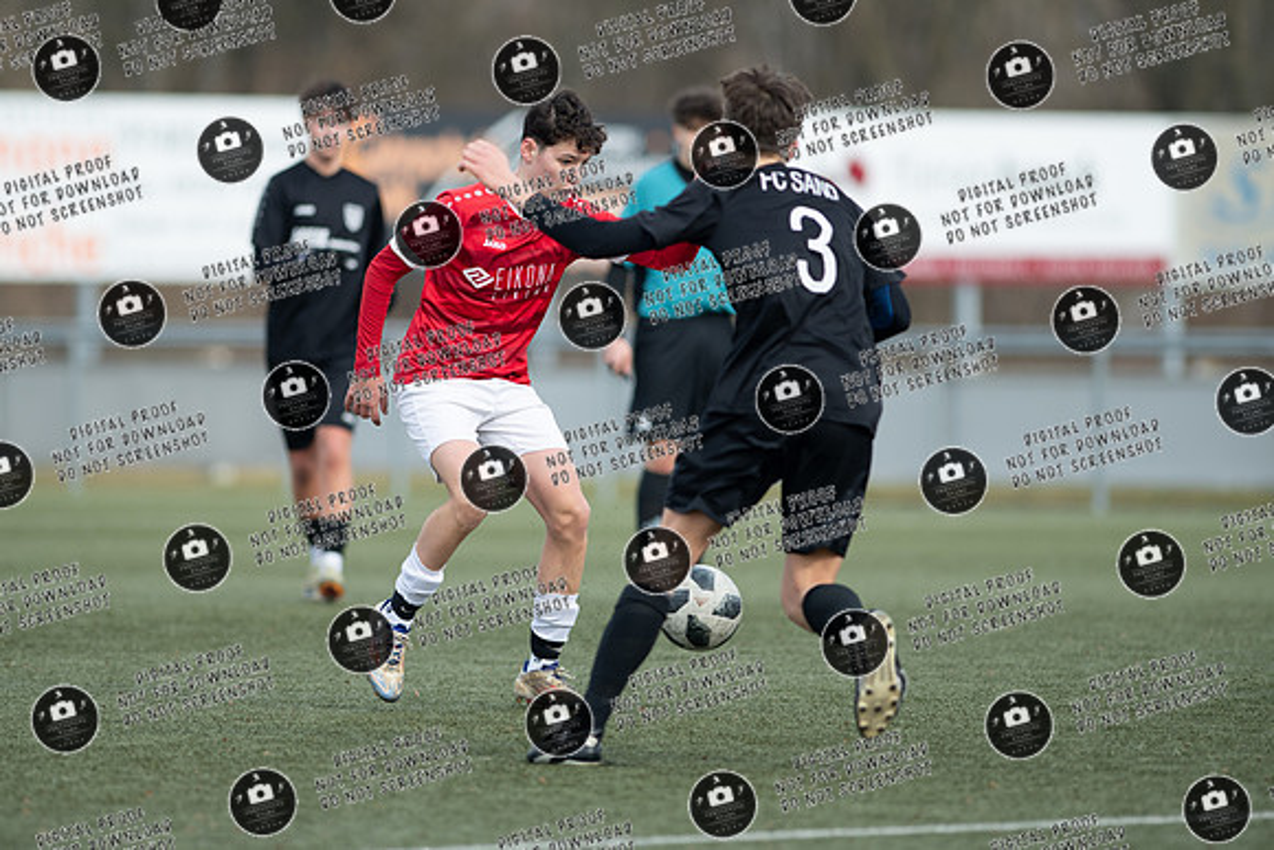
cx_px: 555
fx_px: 13450
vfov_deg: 3.6
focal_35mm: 380
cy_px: 376
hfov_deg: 5.4
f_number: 3.2
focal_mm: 300
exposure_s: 1/1600
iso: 220
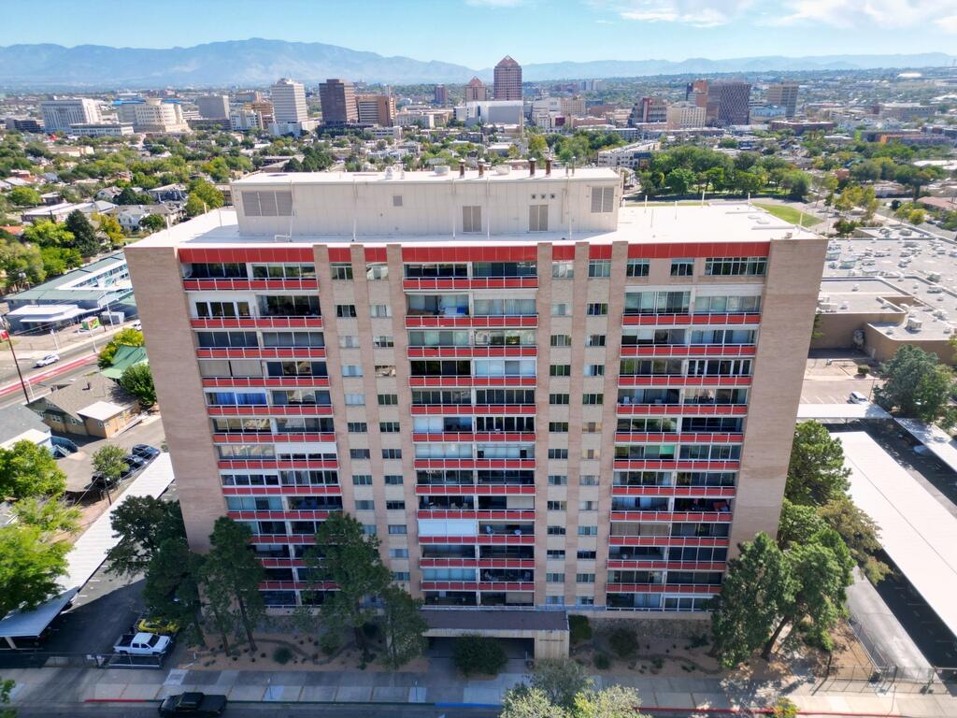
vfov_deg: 56.8
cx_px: 478
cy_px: 359
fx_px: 664
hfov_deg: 71.6
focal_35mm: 24
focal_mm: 6.72
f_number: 1.7
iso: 140
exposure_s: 1/2500
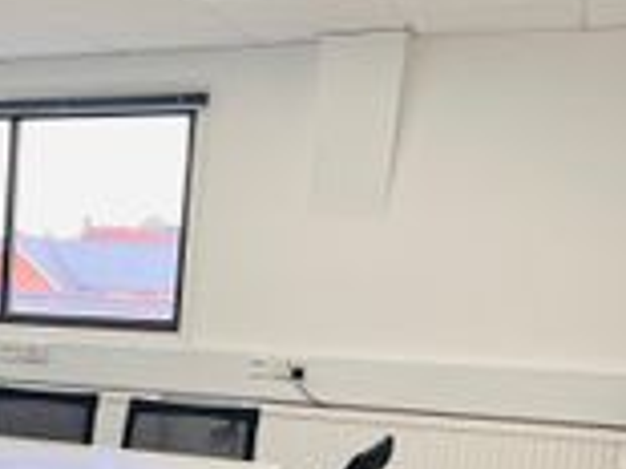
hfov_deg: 26.1
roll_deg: -1.1
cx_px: -113
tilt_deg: -12.0
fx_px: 1211
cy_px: 509
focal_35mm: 67
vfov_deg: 20.9
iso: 64
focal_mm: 5.1
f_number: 1.6
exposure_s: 1/100
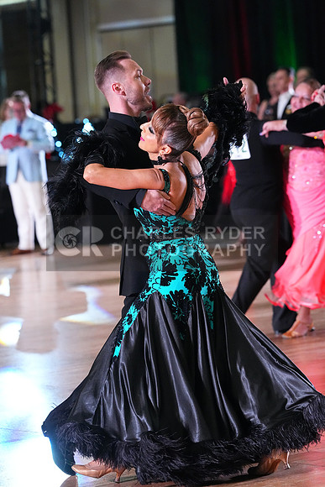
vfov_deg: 12.5
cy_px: 244
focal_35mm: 164
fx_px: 2219
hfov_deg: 8.4
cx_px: 162
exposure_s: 1/400
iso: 10000
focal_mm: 164
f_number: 5
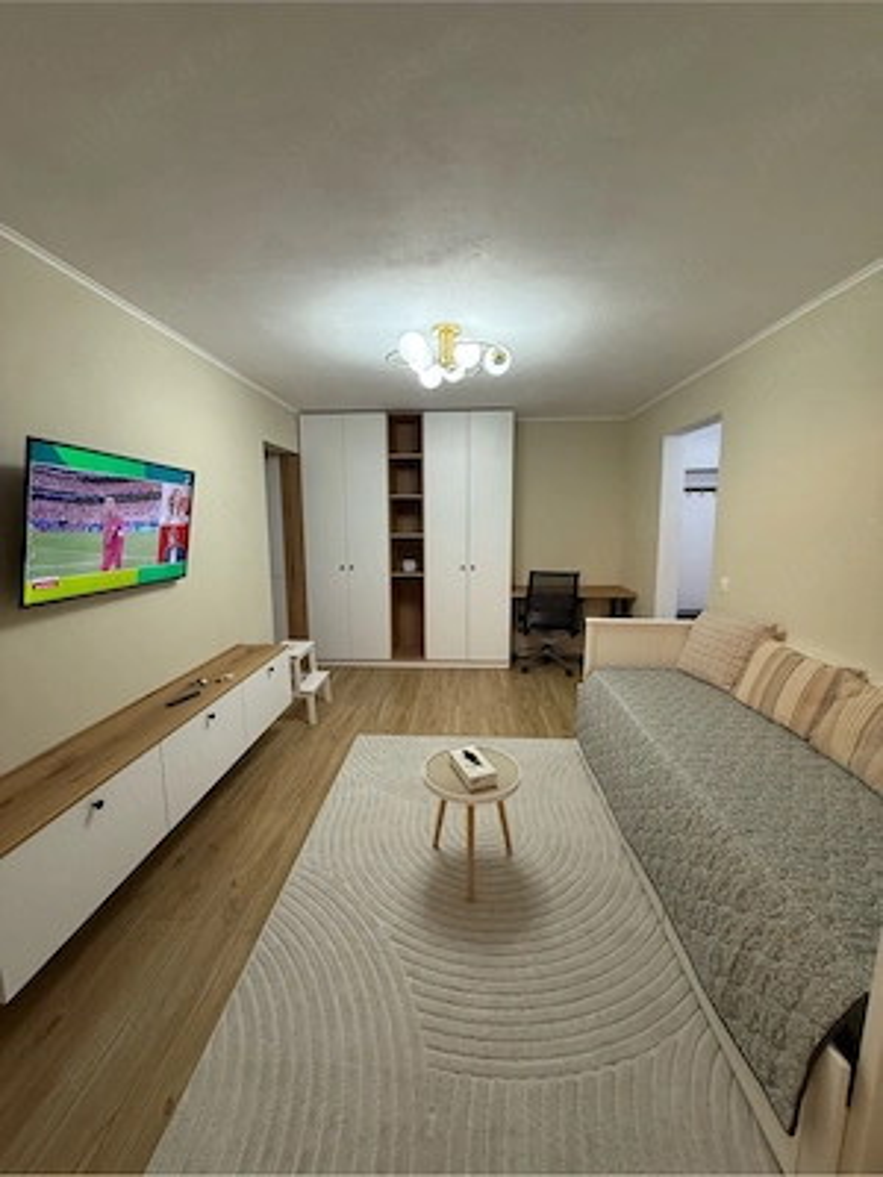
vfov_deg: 102.1
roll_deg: -0.2
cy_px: 588
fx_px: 476
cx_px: 442
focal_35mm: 14
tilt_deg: -8.2
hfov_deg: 85.7
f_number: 2.2
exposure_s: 1/100
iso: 250
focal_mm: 2.22
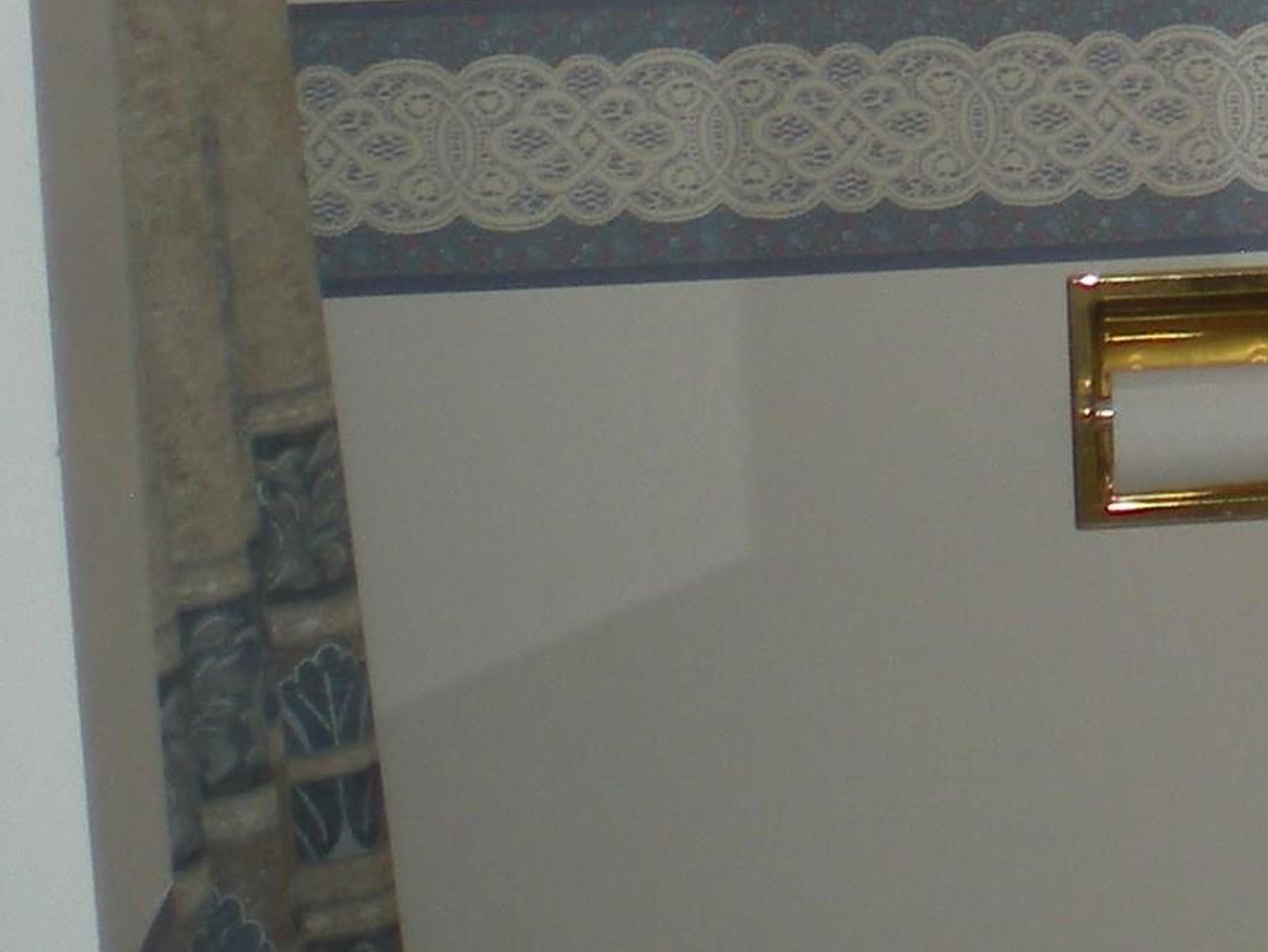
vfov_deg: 10.5
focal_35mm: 136
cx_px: 1902
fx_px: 4983
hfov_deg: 13.6
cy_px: -455
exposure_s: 1/60
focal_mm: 6.3
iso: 81
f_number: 3.1
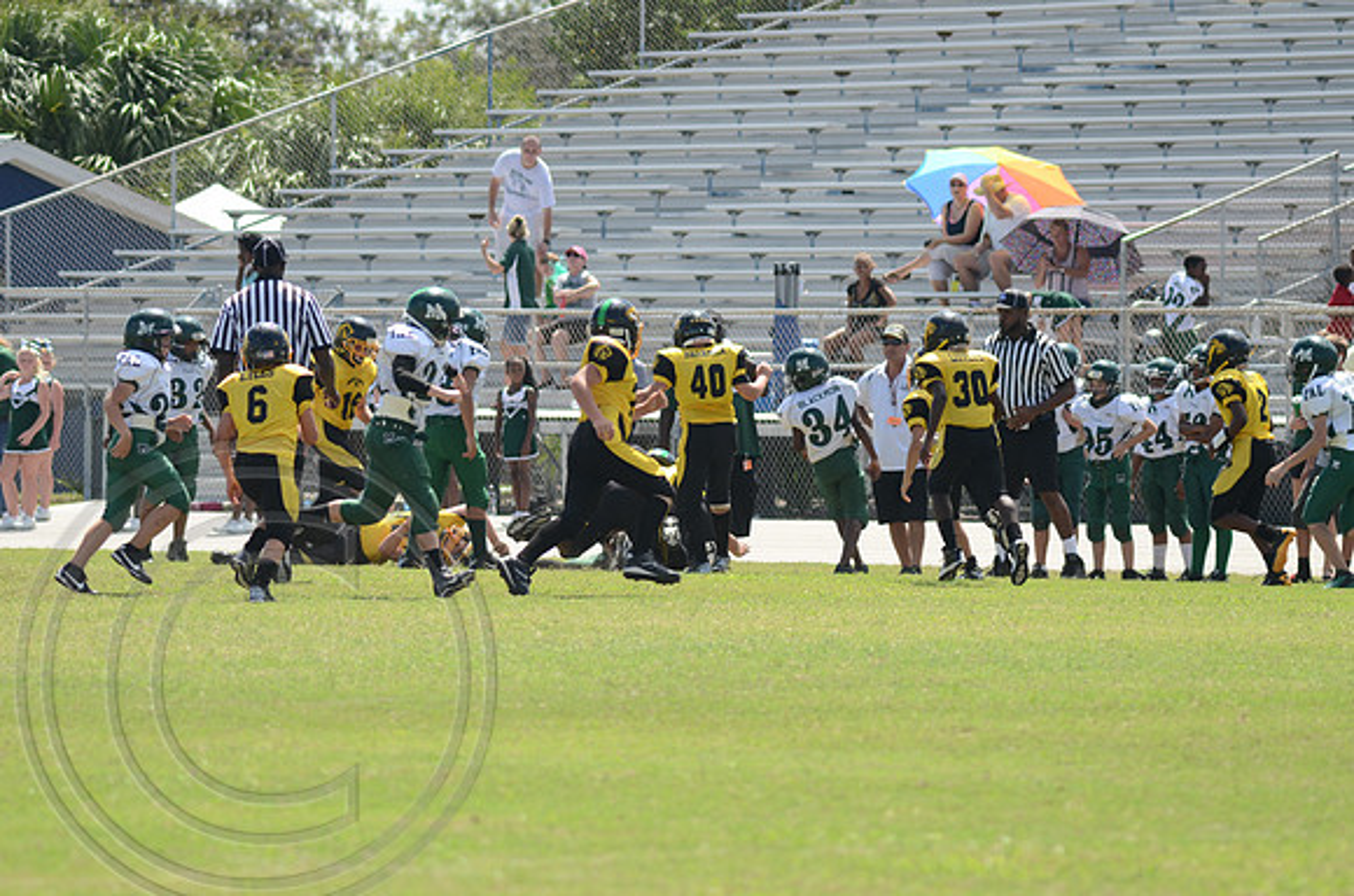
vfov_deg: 4.6
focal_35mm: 300
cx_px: 677
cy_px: 448
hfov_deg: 6.9
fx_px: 11259
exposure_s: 1/640
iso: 200
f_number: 5.6
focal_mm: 200
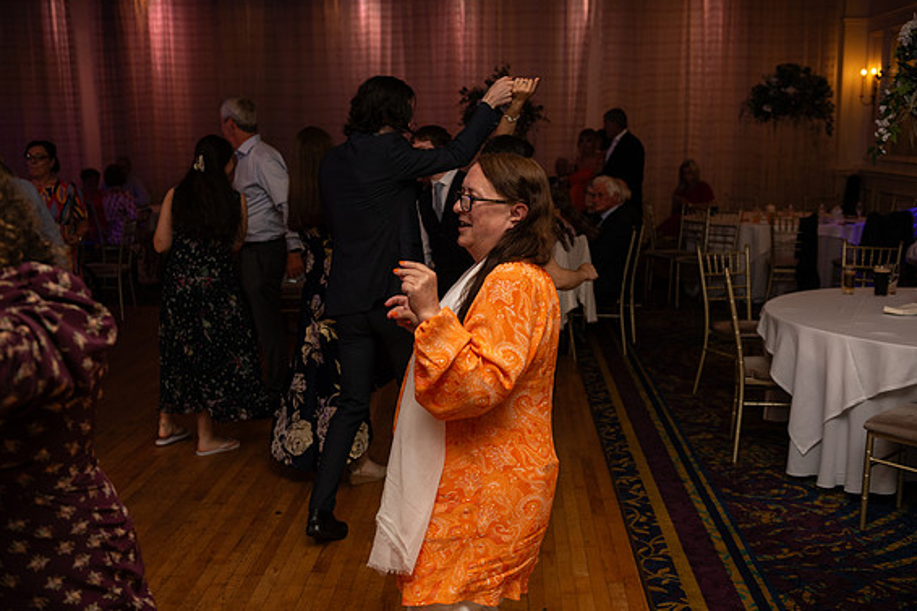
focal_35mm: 41
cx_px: 463
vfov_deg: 32.6
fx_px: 1044
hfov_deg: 47.4
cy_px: 306
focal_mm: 40
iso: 500
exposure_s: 1/160
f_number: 3.5
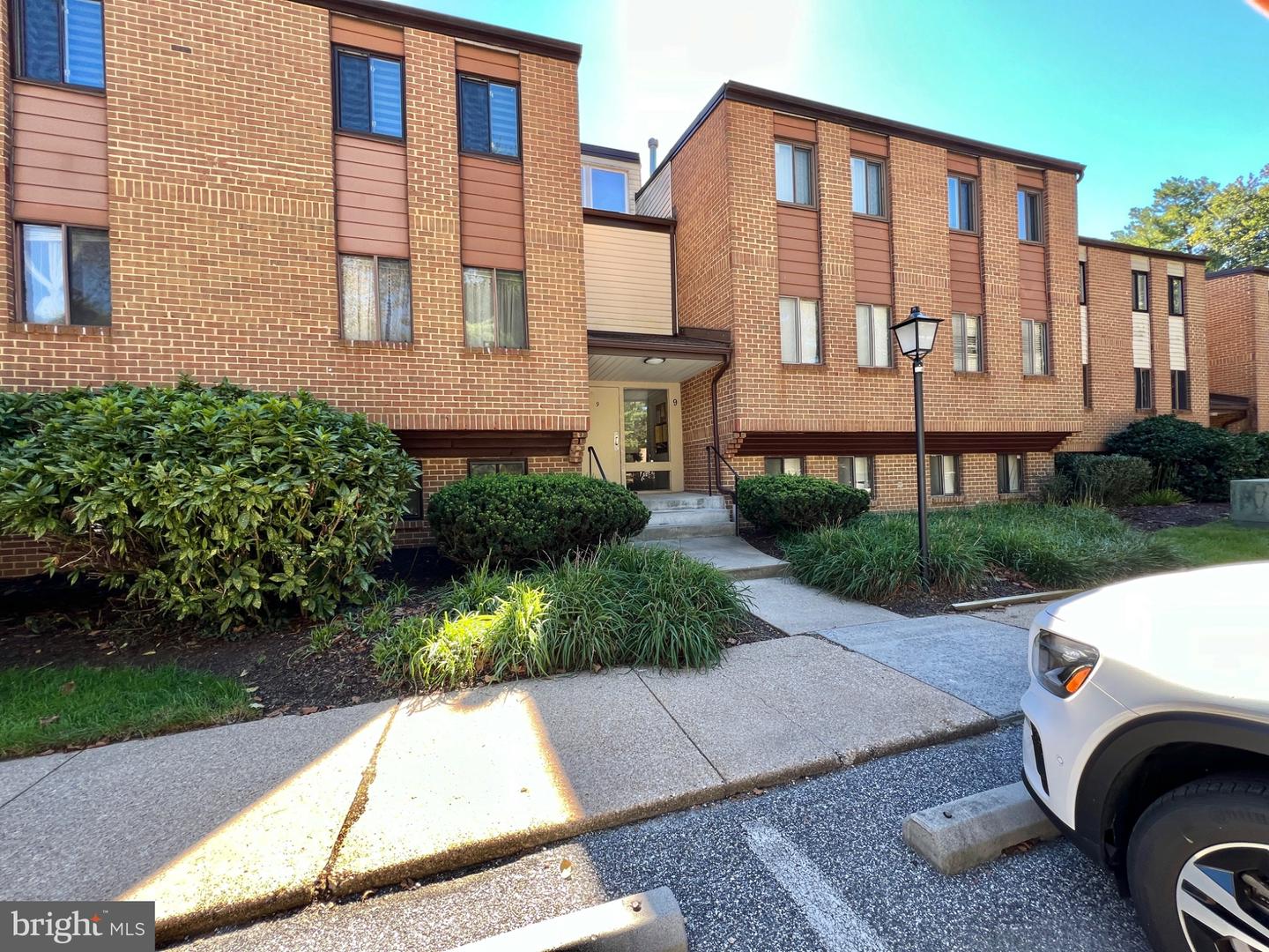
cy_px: 476
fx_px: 477
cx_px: 634
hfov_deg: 106.2
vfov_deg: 89.9
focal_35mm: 13
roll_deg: +2.2
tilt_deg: +3.3
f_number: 1.8
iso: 32
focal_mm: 1.57
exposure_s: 1/99
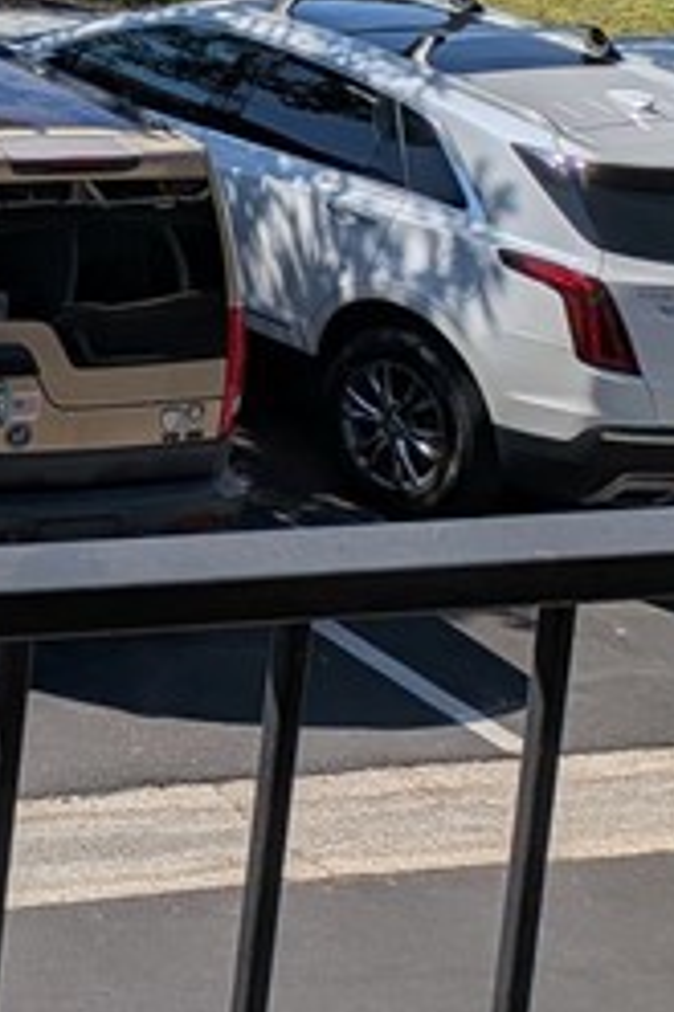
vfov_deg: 18.6
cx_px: -1360
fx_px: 2896
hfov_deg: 9.9
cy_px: -257
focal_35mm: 103
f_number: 1.7
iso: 30
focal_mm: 4.53
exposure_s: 1/14085
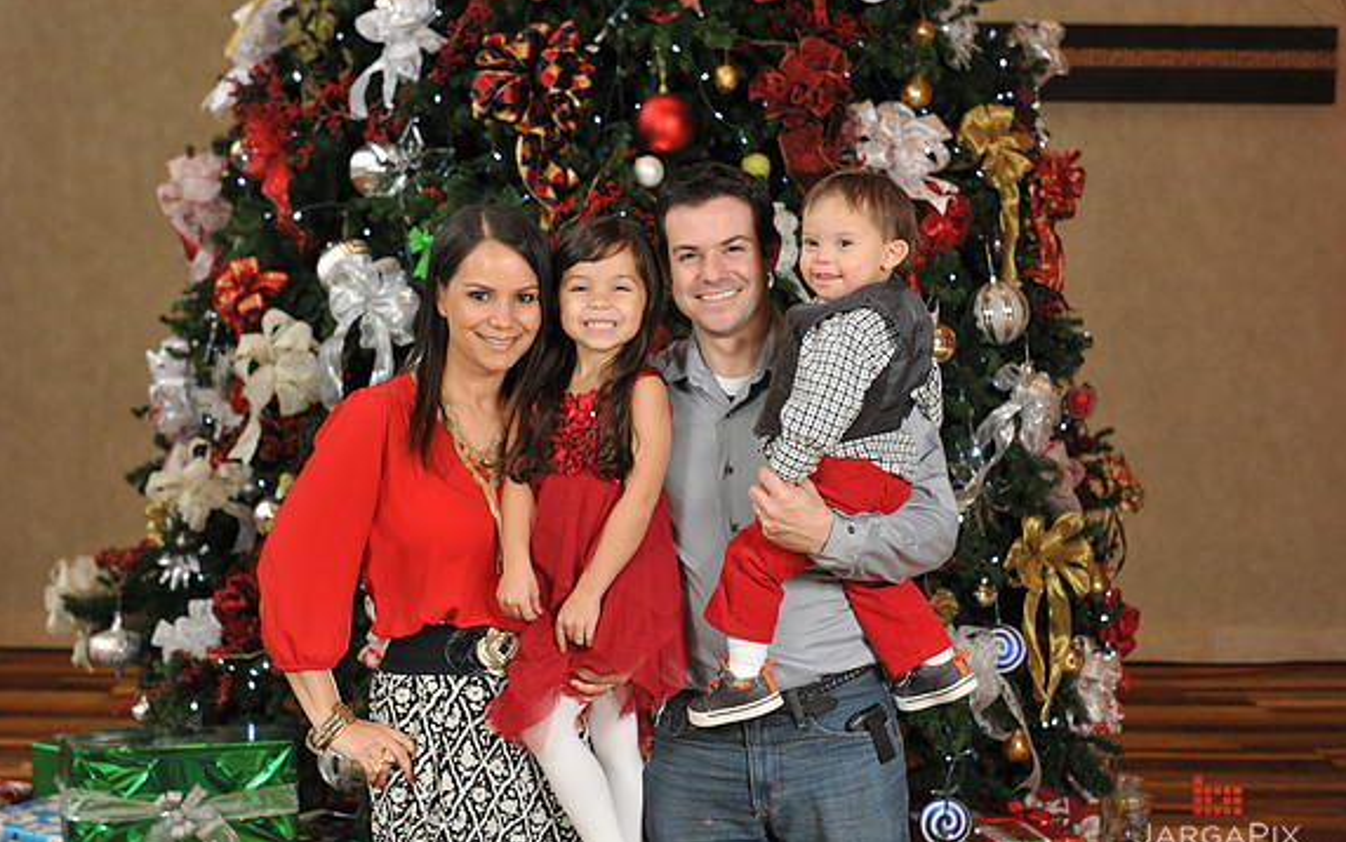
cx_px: 678
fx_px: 2349
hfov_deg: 32.0
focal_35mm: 64
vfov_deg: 20.3
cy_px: 445
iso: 1600
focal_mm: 62
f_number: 6.3
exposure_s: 1/125
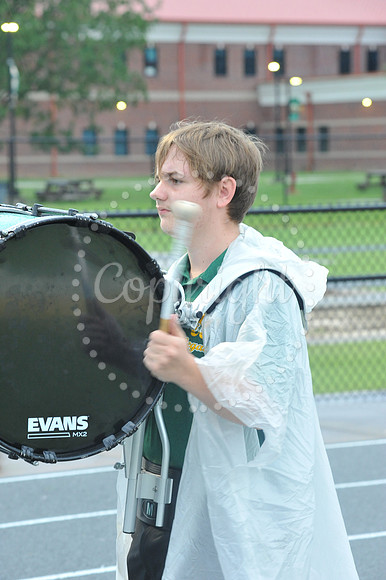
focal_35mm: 125
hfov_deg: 11.0
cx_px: 193
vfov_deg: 16.4
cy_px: 290
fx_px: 2013
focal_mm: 125
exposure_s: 1/80
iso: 2500
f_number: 9
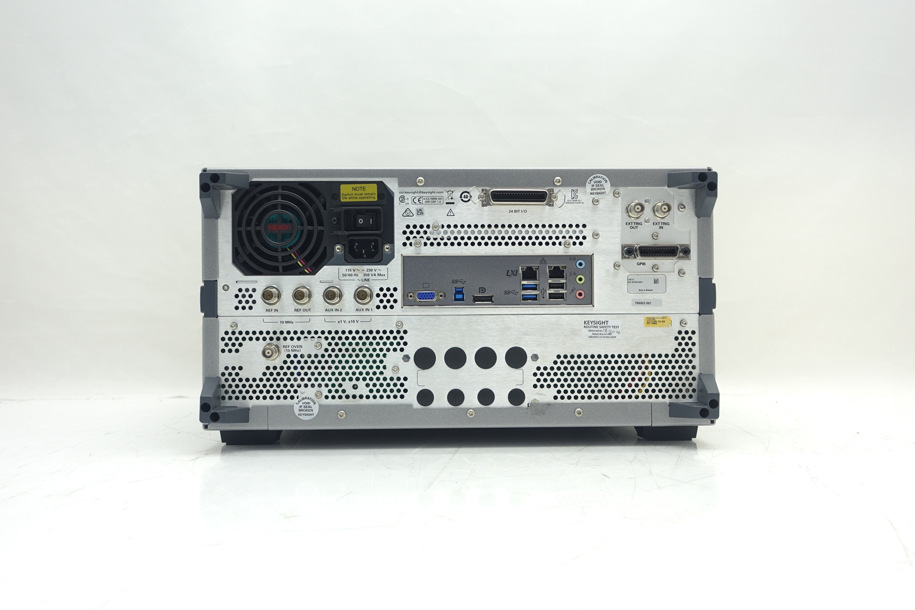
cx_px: 458
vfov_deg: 38.9
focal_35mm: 34
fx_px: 864
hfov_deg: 55.8
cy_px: 305
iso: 100
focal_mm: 12.48
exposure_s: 1/20
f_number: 3.2
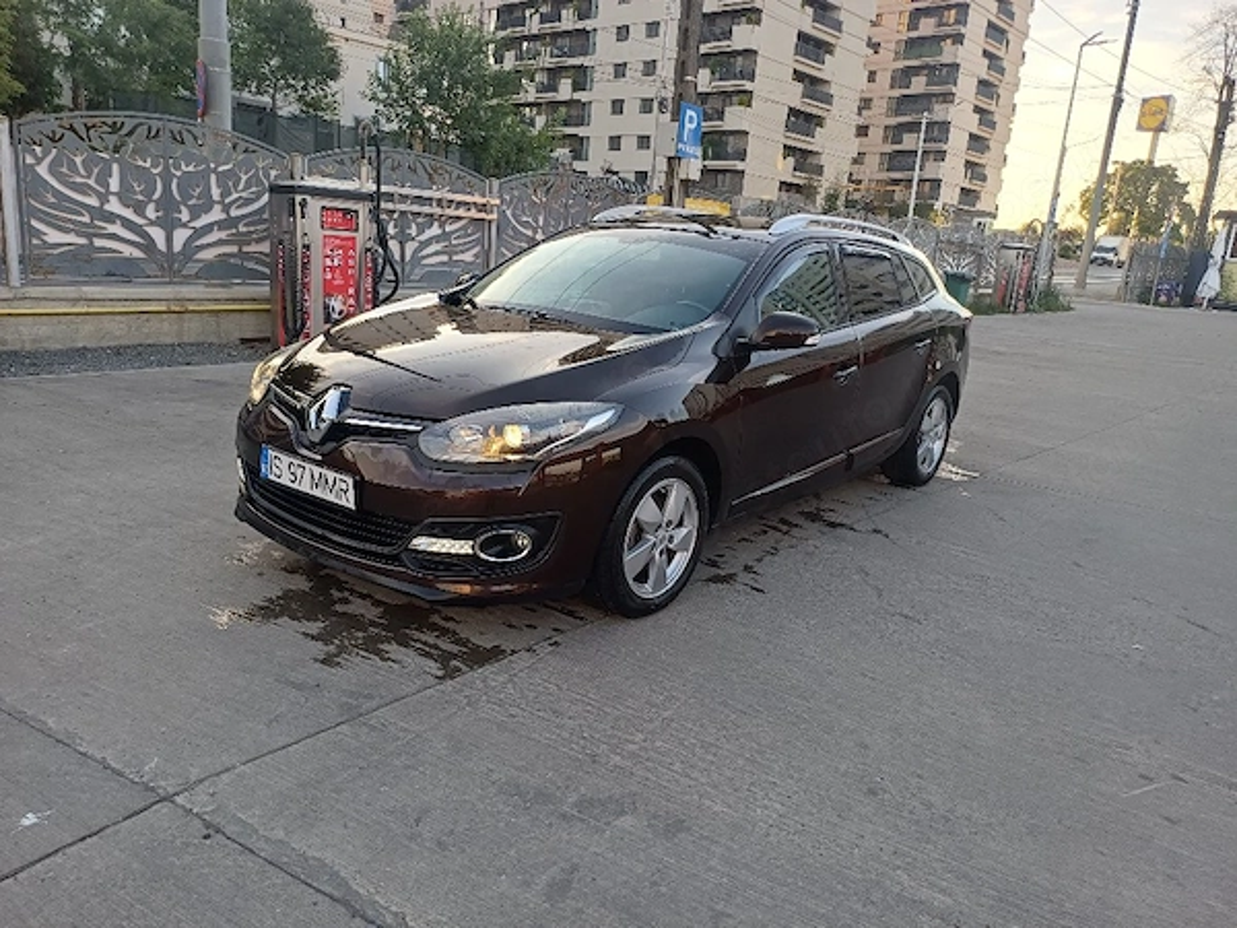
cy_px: 464
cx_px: 618
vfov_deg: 54.9
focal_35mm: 25
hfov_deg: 69.4
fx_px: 893
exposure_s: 1/101
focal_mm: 4.65
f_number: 1.8
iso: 64
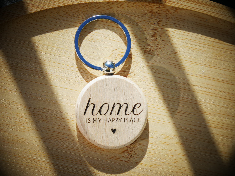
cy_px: 88
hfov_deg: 21.3
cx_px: 118
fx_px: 625
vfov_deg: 16.1
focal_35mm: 92
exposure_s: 1/400
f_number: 7.1
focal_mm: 46
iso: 200
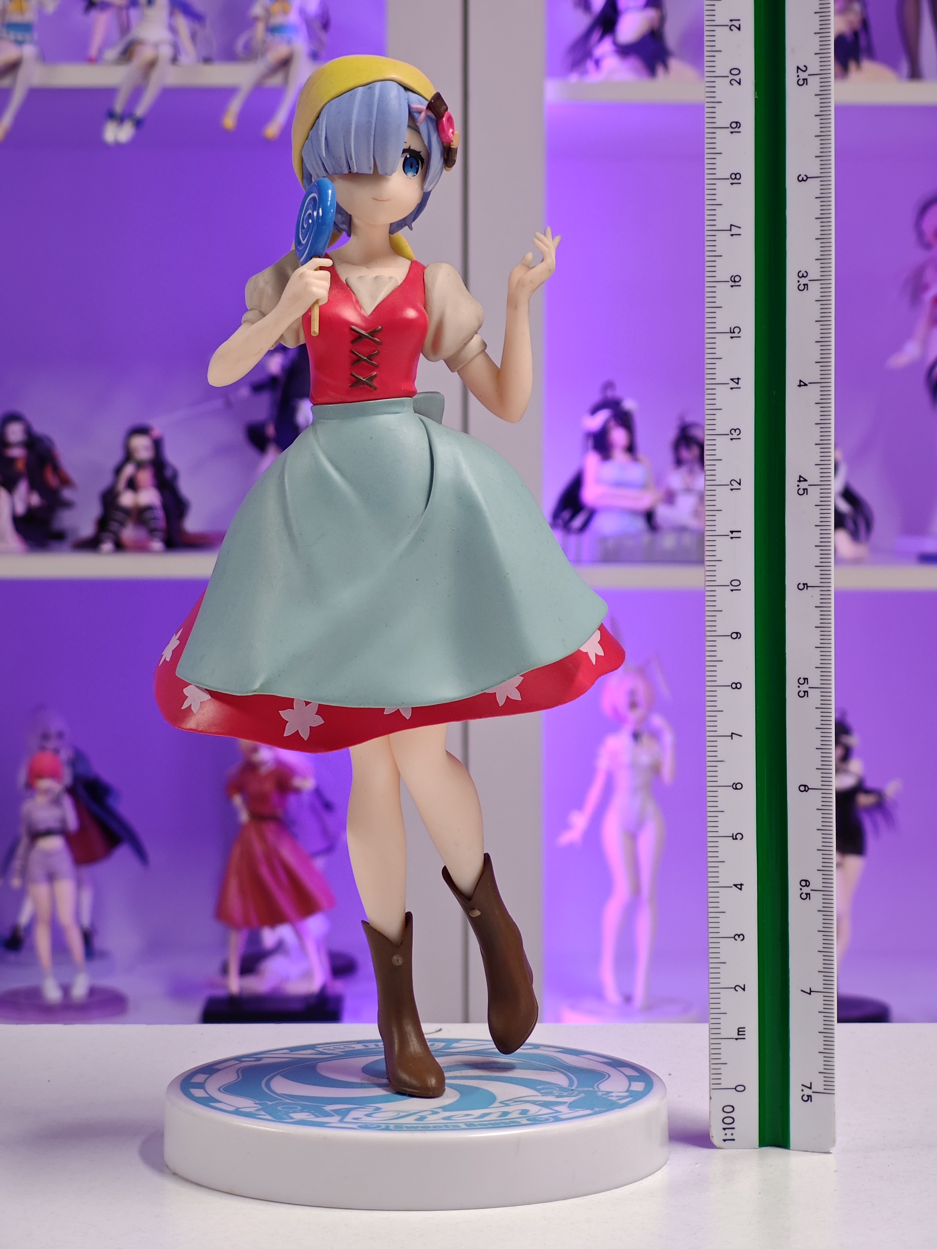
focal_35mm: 80
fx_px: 2887
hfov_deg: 18.4
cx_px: 468
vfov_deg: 24.4
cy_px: 624
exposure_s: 1/18.7
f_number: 2.4
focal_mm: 7.48
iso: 400
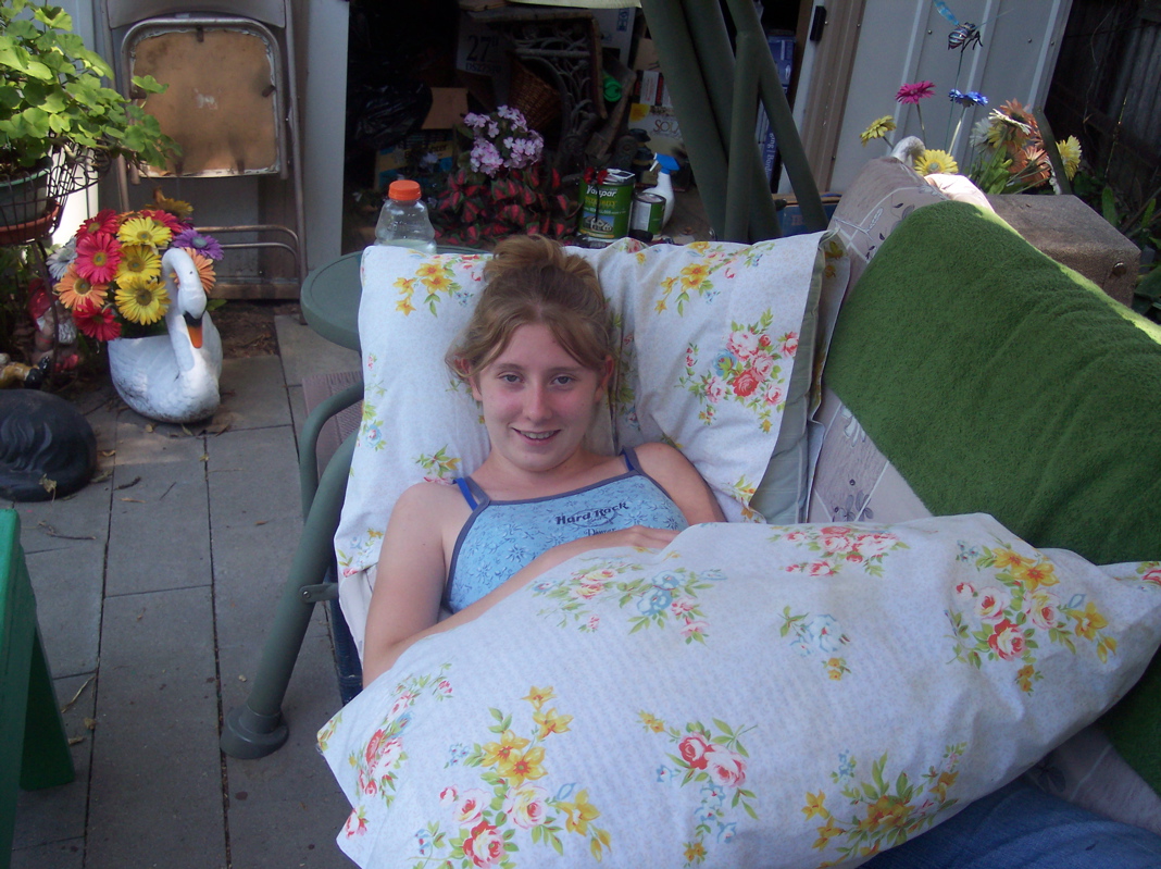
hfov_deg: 49.0
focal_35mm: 38
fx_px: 1273
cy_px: 434
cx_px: 580
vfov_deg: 37.7
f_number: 2.8
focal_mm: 8
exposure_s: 1/180
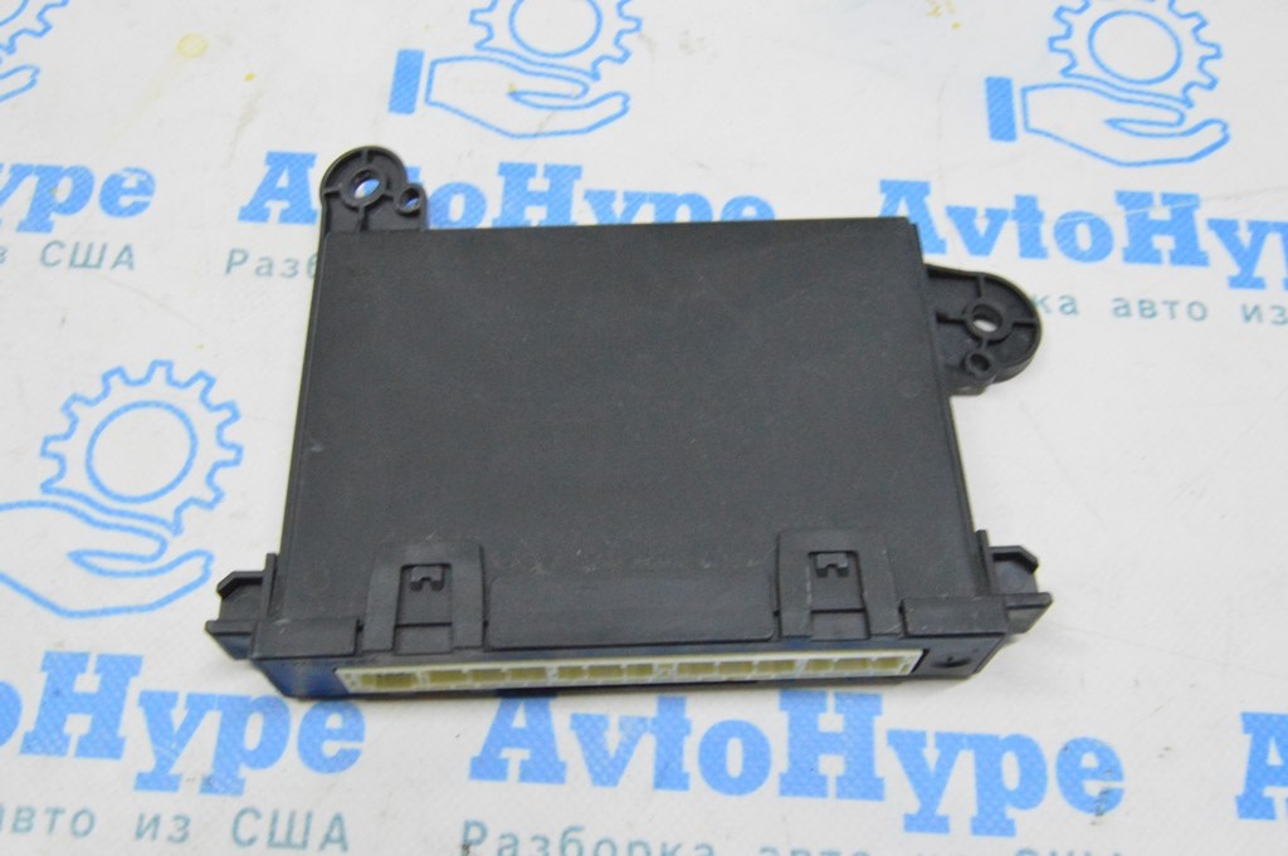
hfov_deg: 57.3
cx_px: 644
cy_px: 428
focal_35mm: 33
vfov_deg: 39.9
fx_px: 1180
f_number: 20
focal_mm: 22
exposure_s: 1/20
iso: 6400
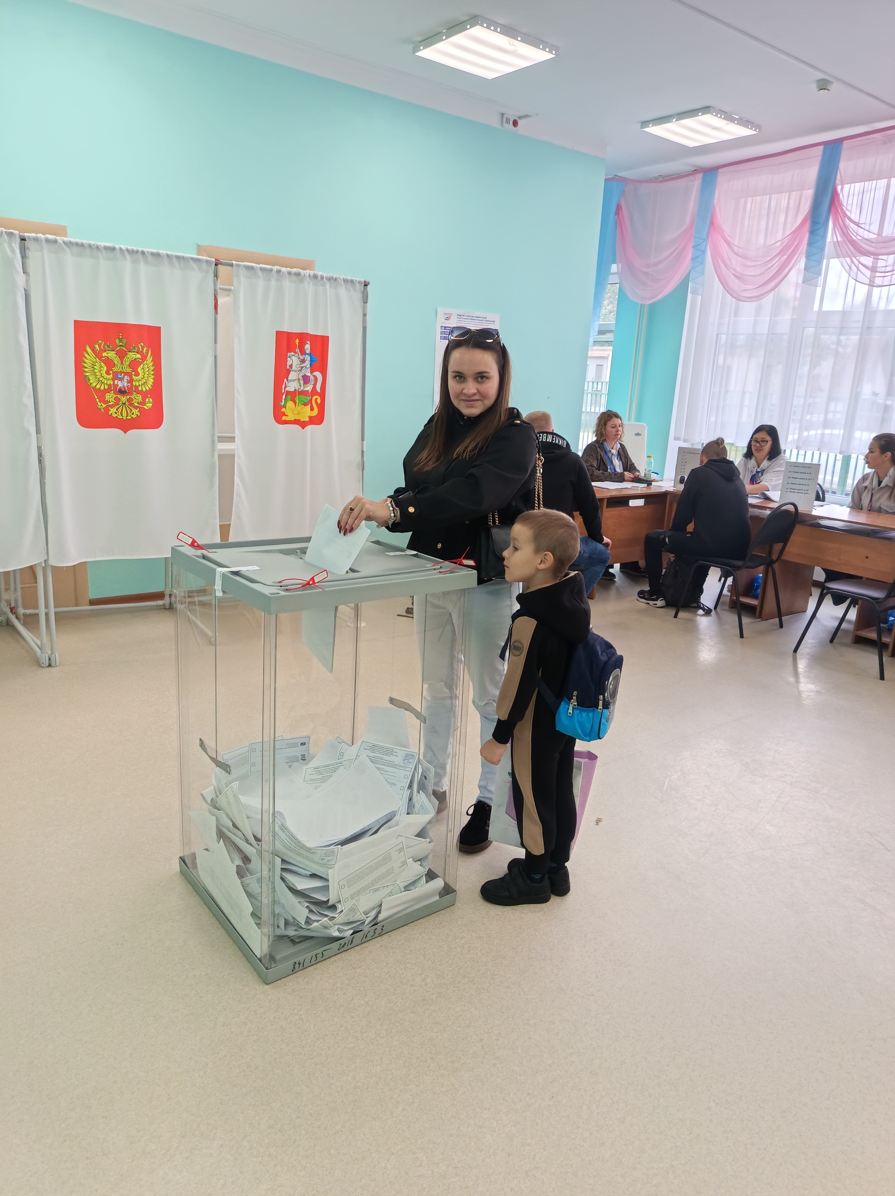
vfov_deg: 71.6
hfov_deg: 56.7
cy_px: 598
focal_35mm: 24
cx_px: 448
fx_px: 829
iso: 828
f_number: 1.75
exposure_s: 1/100
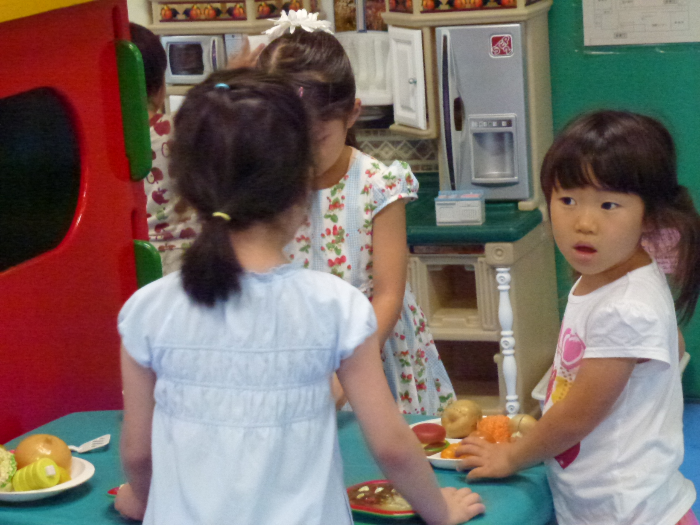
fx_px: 2103
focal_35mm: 104
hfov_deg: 18.9
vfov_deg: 14.2
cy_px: 262
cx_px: 350
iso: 1600
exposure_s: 1/80
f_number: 5
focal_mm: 18.7
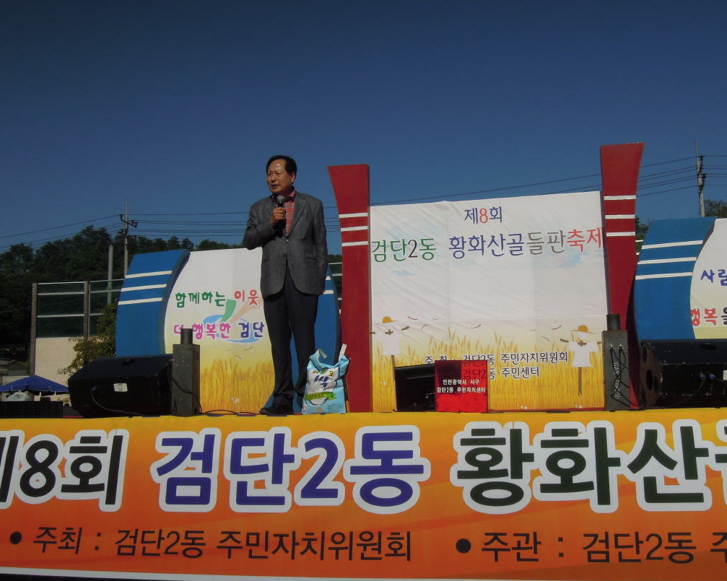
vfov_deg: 35.7
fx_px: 903
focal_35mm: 42
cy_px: 289
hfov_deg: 43.8
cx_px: 372
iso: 160
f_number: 7.4
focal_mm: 7.2
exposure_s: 1/1600
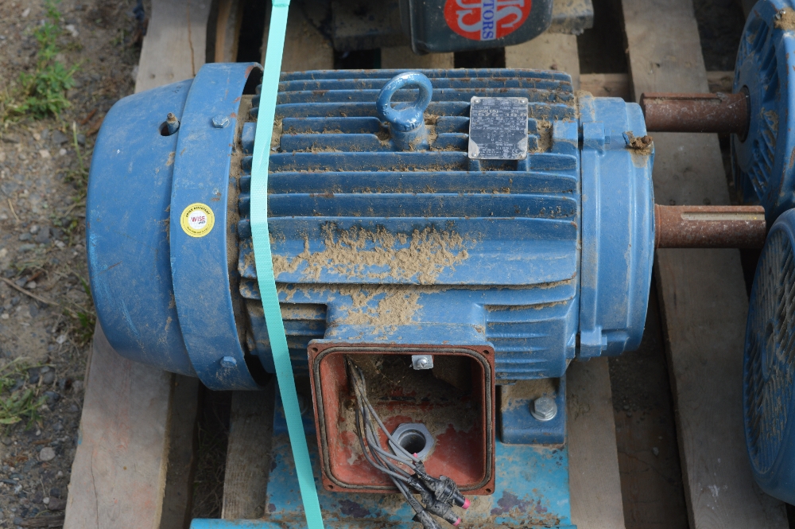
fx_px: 1258
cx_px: 398
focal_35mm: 57
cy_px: 264
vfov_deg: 23.7
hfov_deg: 35.1
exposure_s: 1/200
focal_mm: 38
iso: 100
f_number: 7.1
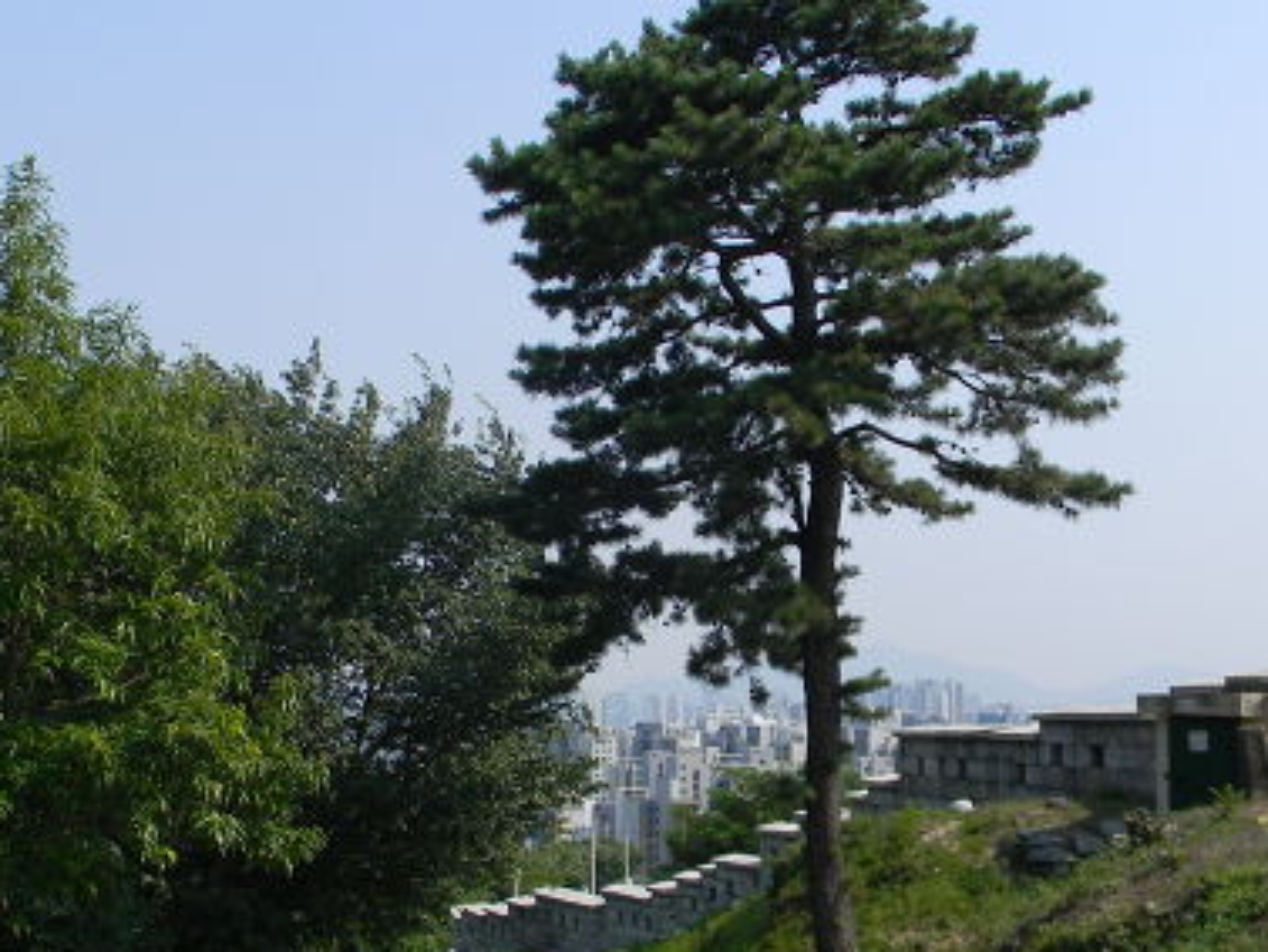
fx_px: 1905
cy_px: 560
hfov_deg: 36.7
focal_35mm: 52
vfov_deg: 28.0
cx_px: 525
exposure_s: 1/267
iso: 80
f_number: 7
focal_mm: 5
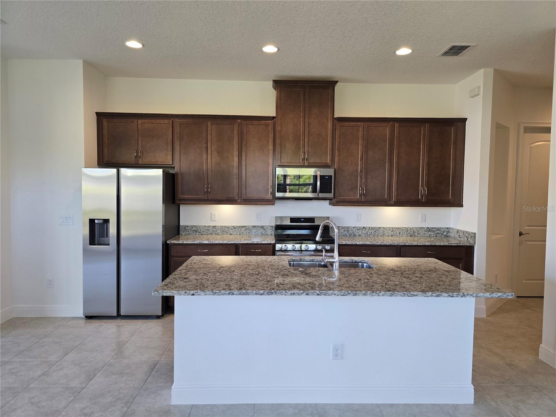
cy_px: 208
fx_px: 369
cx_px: 278
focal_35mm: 23
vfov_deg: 58.9
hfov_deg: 73.9
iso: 160
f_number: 1.7
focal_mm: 6.3
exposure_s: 1/120
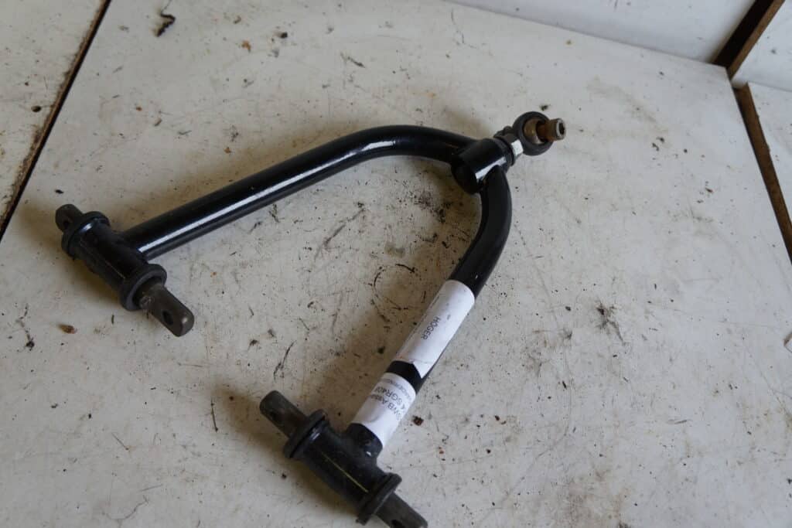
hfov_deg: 61.9
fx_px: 660
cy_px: 264
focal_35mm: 30
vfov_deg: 43.6
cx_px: 396
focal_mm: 20
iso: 320
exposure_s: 1/60
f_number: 4
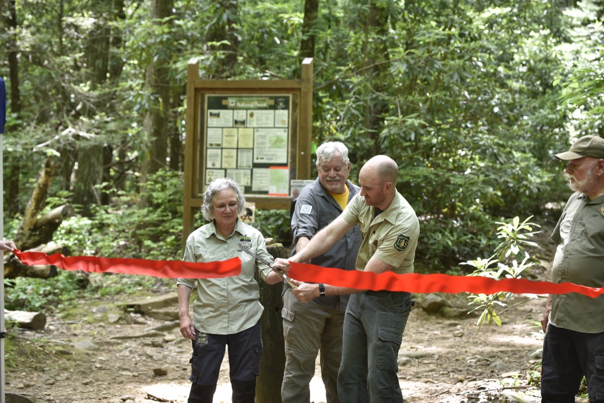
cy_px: 202
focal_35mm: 70
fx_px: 1175
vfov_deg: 19.5
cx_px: 302
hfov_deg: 28.8
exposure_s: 1/125
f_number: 4
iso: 560
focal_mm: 70
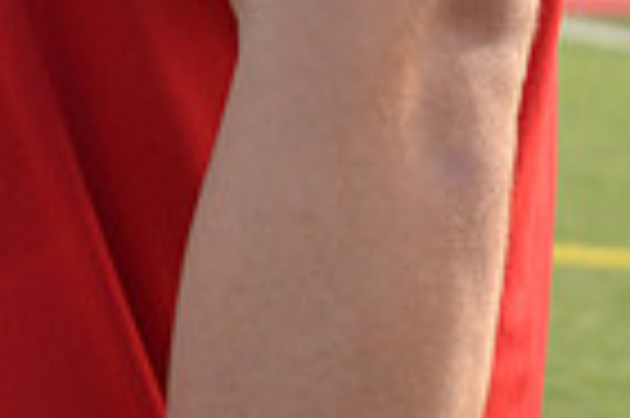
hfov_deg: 5.4
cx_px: -130
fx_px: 6712
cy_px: -872
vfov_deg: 3.5
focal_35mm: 384
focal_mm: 62
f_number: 6.3
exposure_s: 1/640
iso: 500
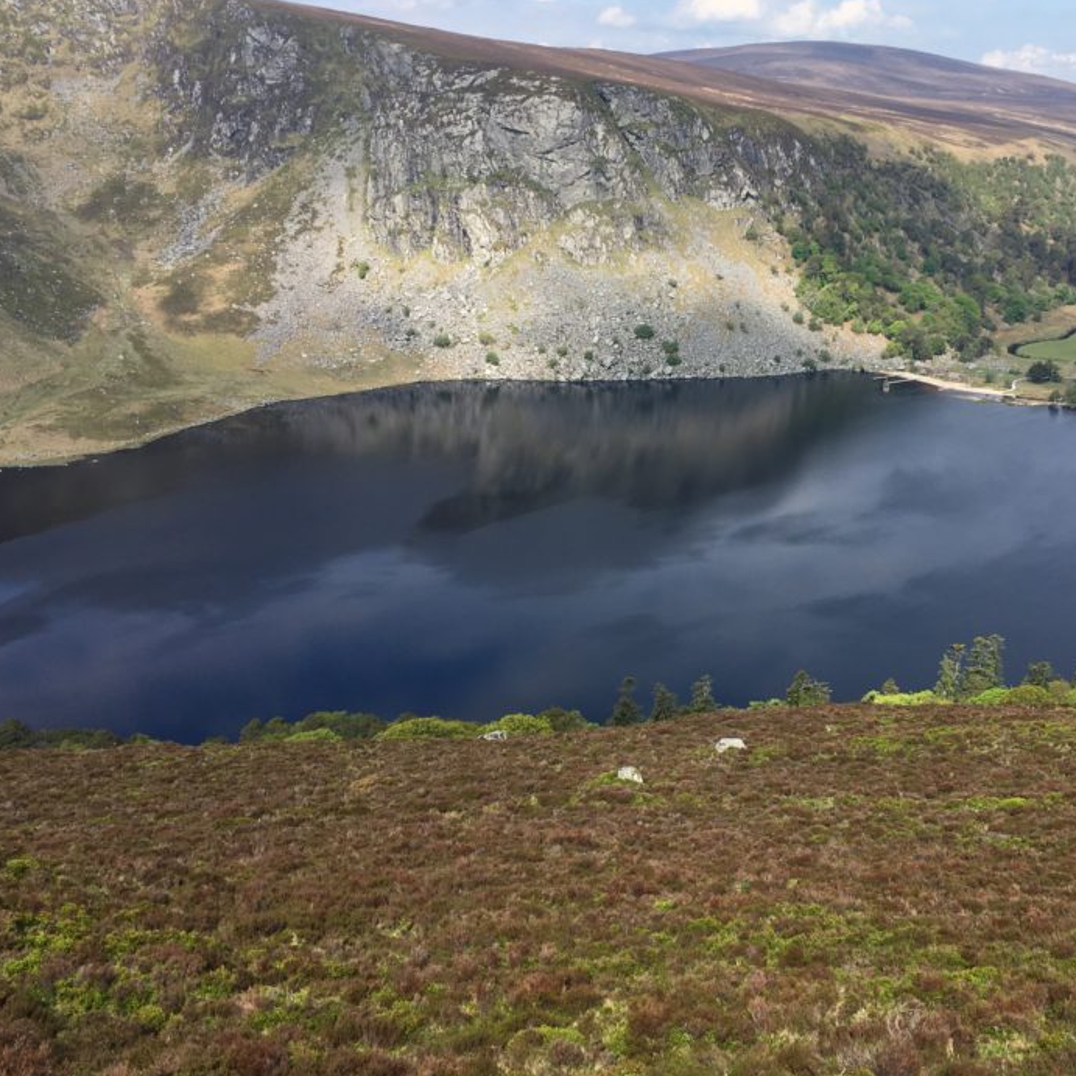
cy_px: 519
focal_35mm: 38
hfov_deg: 43.3
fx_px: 1336
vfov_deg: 43.9
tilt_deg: -15.5
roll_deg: -1.6
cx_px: 712
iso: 25
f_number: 2.2
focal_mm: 4.15
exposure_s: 1/1068
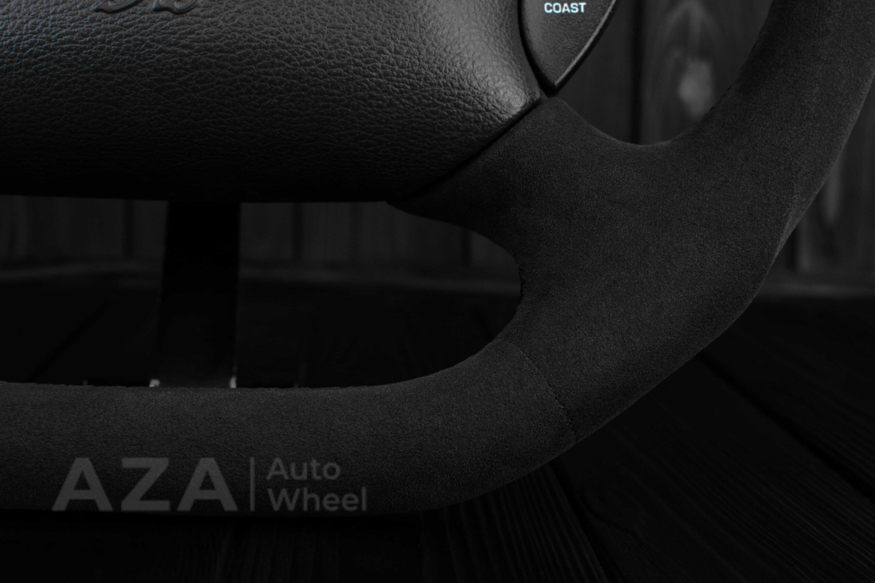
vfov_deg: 25.8
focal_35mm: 52
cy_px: 292
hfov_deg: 37.8
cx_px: 438
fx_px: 1276
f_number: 6.3
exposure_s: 1/125
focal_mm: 35
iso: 500
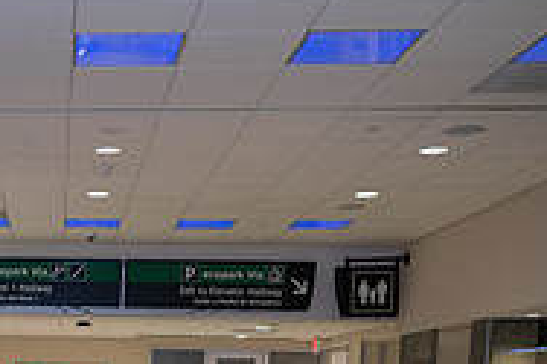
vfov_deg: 16.9
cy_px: 521
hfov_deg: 25.3
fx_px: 1123
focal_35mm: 74
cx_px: -64
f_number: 4
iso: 640
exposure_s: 1/40
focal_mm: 24
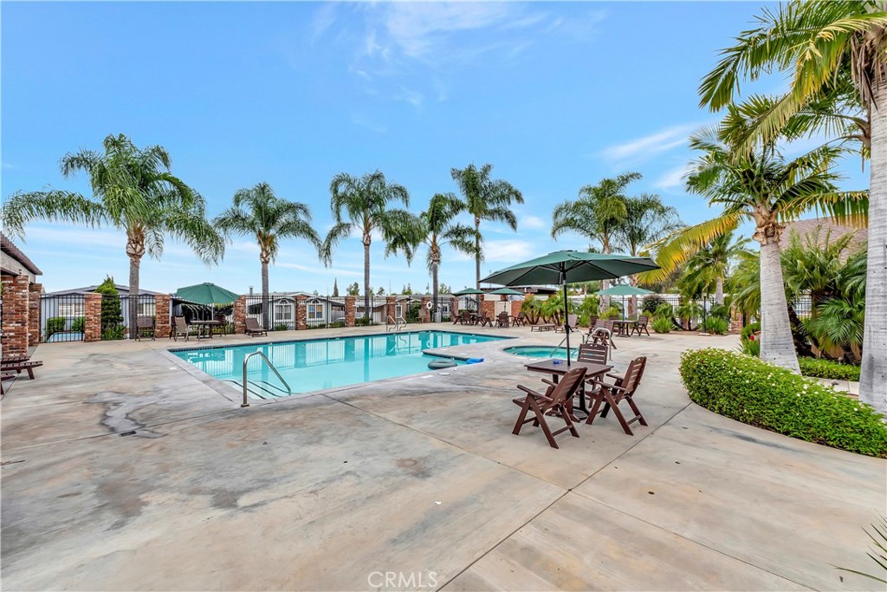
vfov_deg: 77.3
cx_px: 444
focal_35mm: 15
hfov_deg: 100.4
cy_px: 296
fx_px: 370
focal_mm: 10
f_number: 8
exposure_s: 1/320
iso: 125
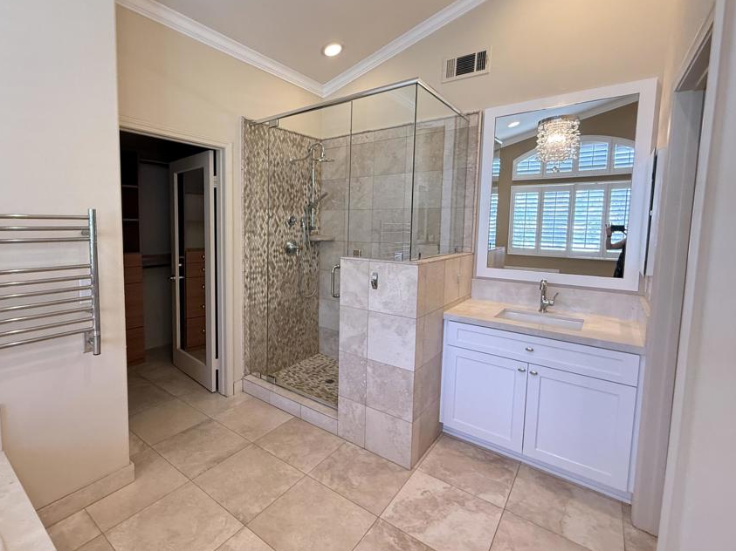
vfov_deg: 74.6
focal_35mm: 17
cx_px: 304
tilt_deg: -4.3
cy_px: 255
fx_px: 361
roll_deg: -0.6
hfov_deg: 90.1
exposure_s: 1/60
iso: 320
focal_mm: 2.22
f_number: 2.2
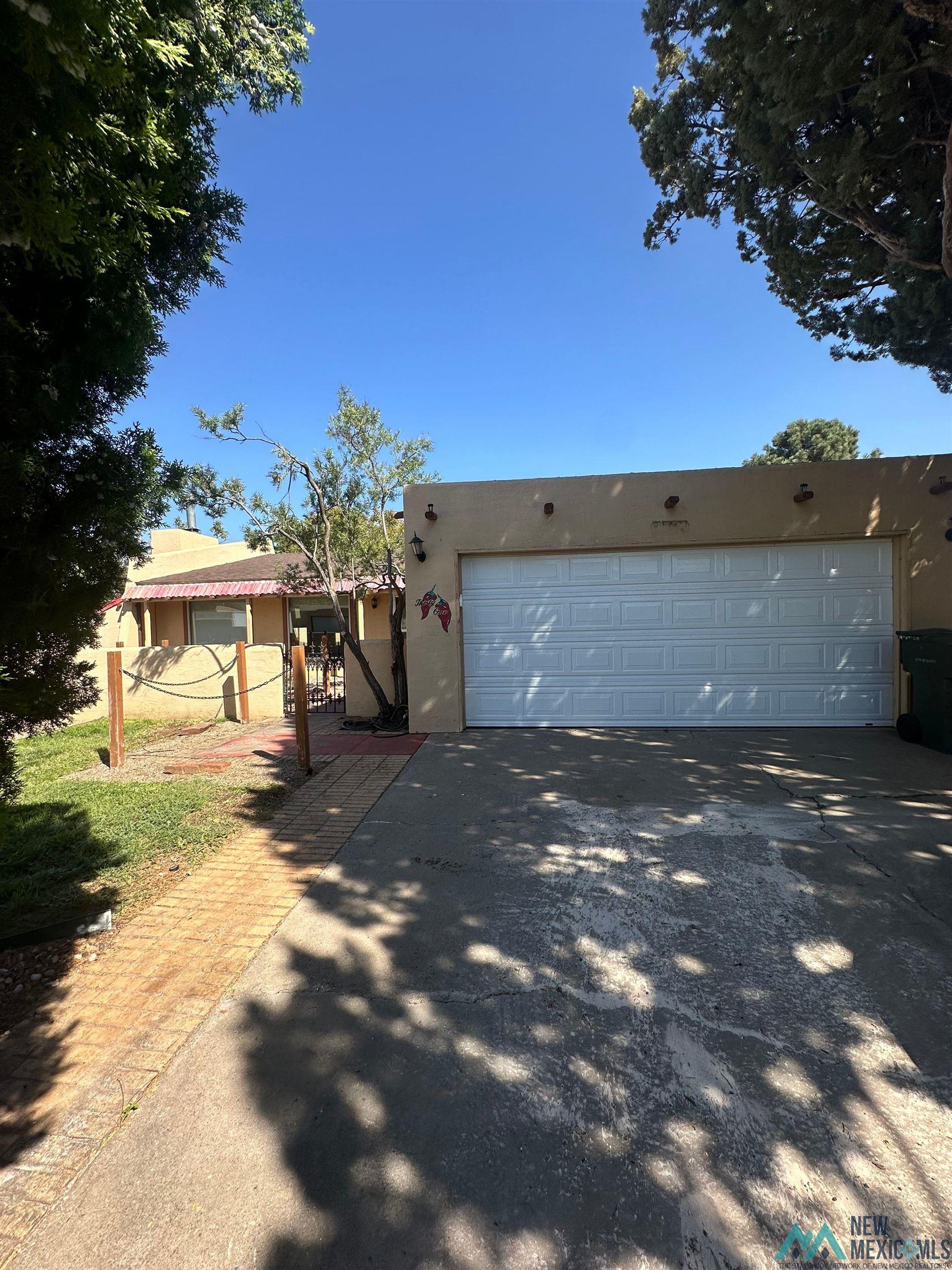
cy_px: 635
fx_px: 513
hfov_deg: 85.7
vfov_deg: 102.1
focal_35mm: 14
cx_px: 476
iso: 50
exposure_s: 1/1795
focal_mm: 2.22
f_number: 2.2
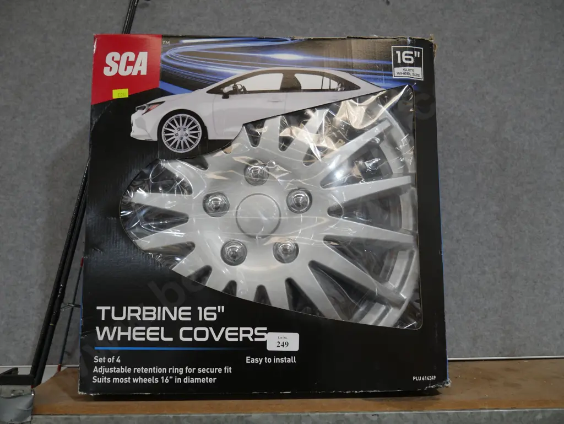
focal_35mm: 30
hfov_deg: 59.9
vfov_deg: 46.8
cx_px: 282
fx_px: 489
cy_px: 212
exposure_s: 1/60
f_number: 3.6
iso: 500
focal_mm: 15
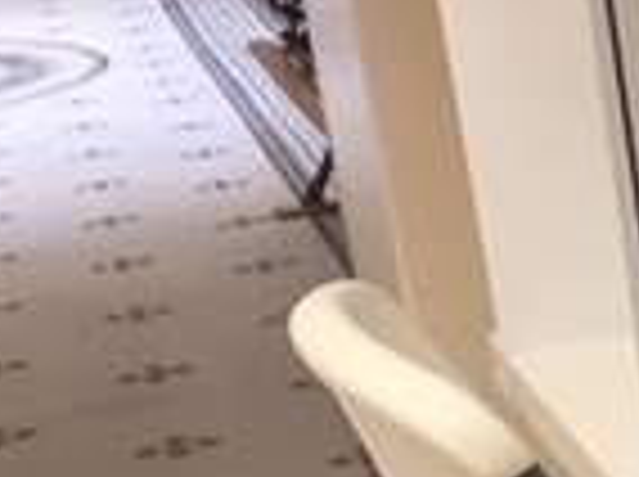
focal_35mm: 131
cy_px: 495
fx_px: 2414
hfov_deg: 13.3
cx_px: 1224
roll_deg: +4.6
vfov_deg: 11.2
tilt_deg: -19.3
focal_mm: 4.15
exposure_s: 1/30
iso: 80
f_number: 2.2
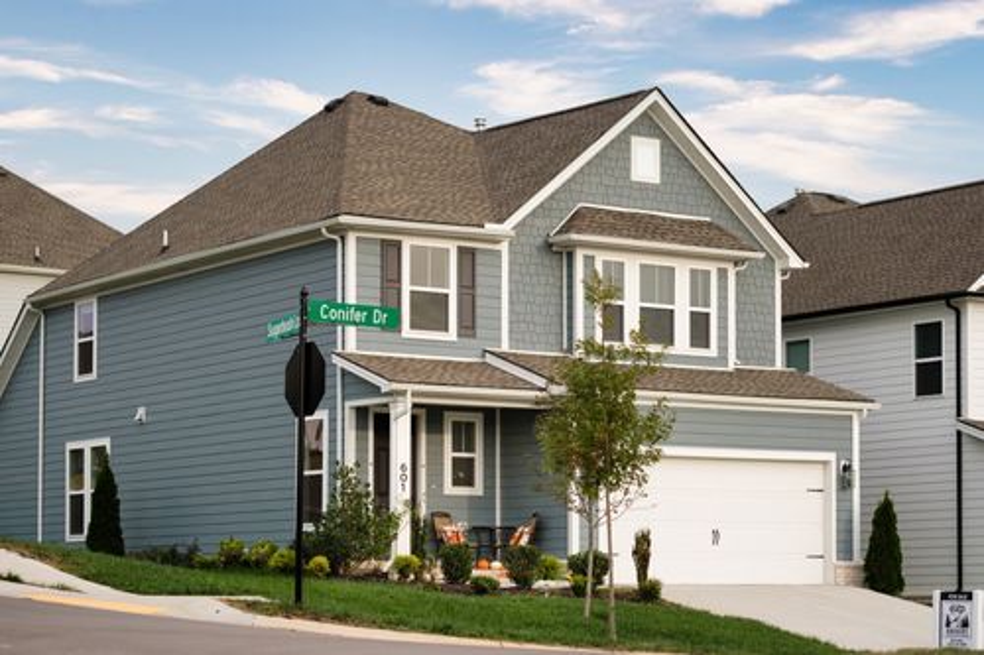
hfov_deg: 24.2
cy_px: 328
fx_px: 2295
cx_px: 492
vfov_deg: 16.3
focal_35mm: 84
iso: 125
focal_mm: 56
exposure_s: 1/2500
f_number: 1.4
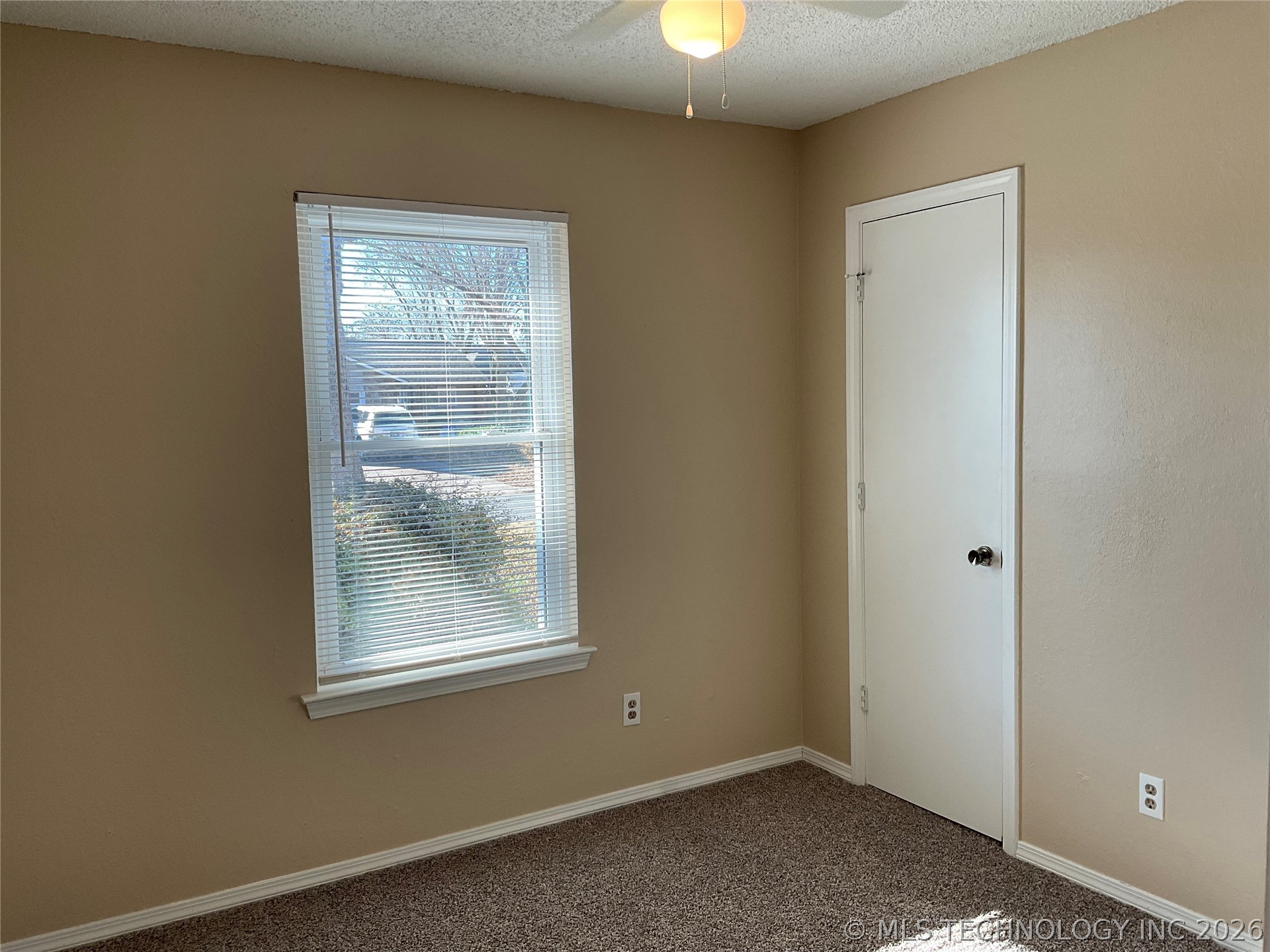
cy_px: 476
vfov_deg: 48.2
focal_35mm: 29
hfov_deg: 61.7
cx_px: 635
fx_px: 1064
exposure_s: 1/120
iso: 25
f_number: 1.8
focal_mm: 3
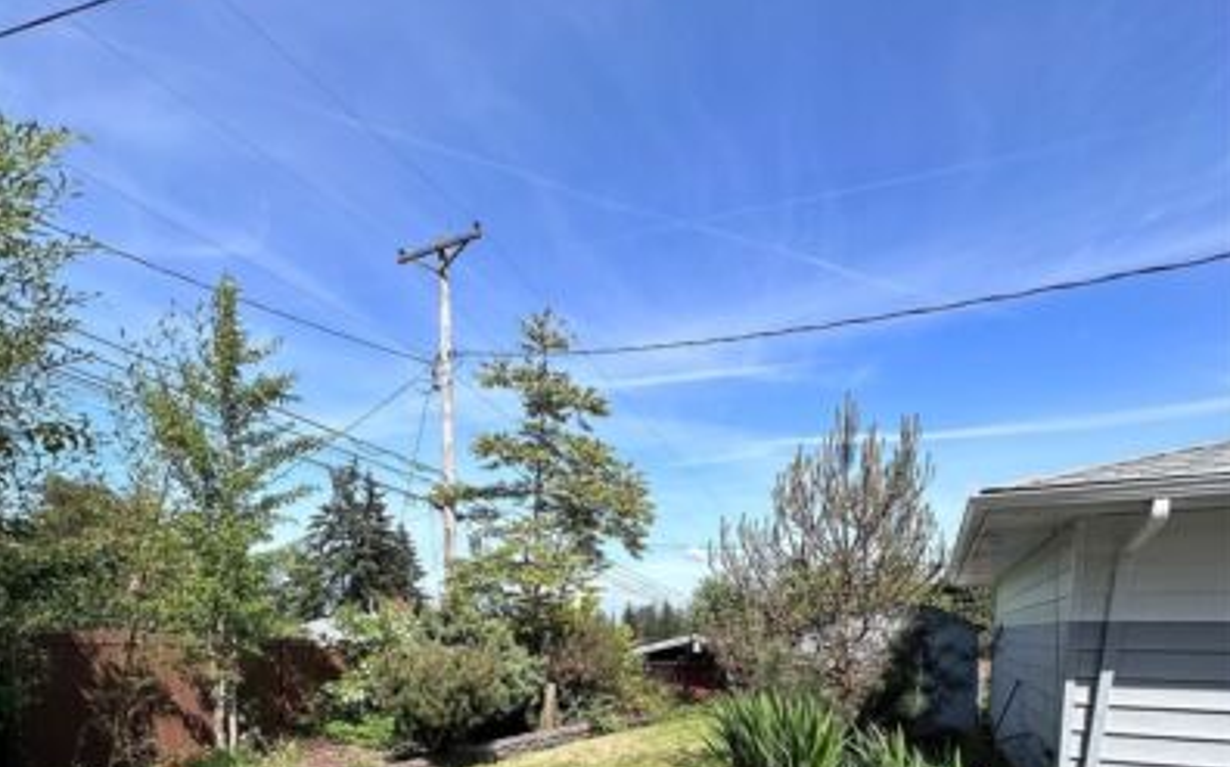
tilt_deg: -4.6
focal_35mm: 20
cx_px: 618
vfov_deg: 52.2
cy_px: 694
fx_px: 670
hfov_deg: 85.1
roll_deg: -1.8
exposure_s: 1/1642
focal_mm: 2.22
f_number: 2.2
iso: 40
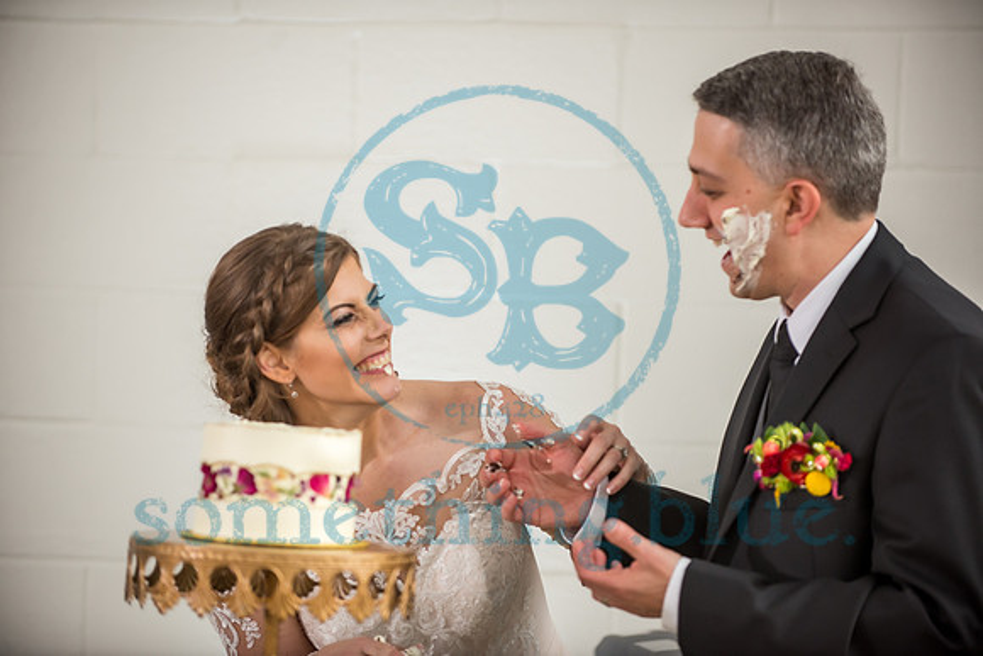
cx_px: 492
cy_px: 328
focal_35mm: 150
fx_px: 4097
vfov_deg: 9.2
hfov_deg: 13.7
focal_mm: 150
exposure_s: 1/200
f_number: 2.8
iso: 800
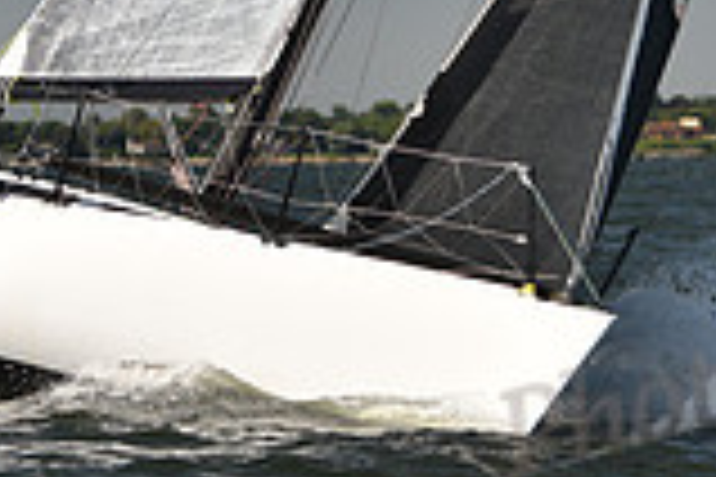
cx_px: 270
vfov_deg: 4.4
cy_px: 191
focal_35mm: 313
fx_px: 6225
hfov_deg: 6.6
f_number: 3.2
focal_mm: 86
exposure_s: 1/1600
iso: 250
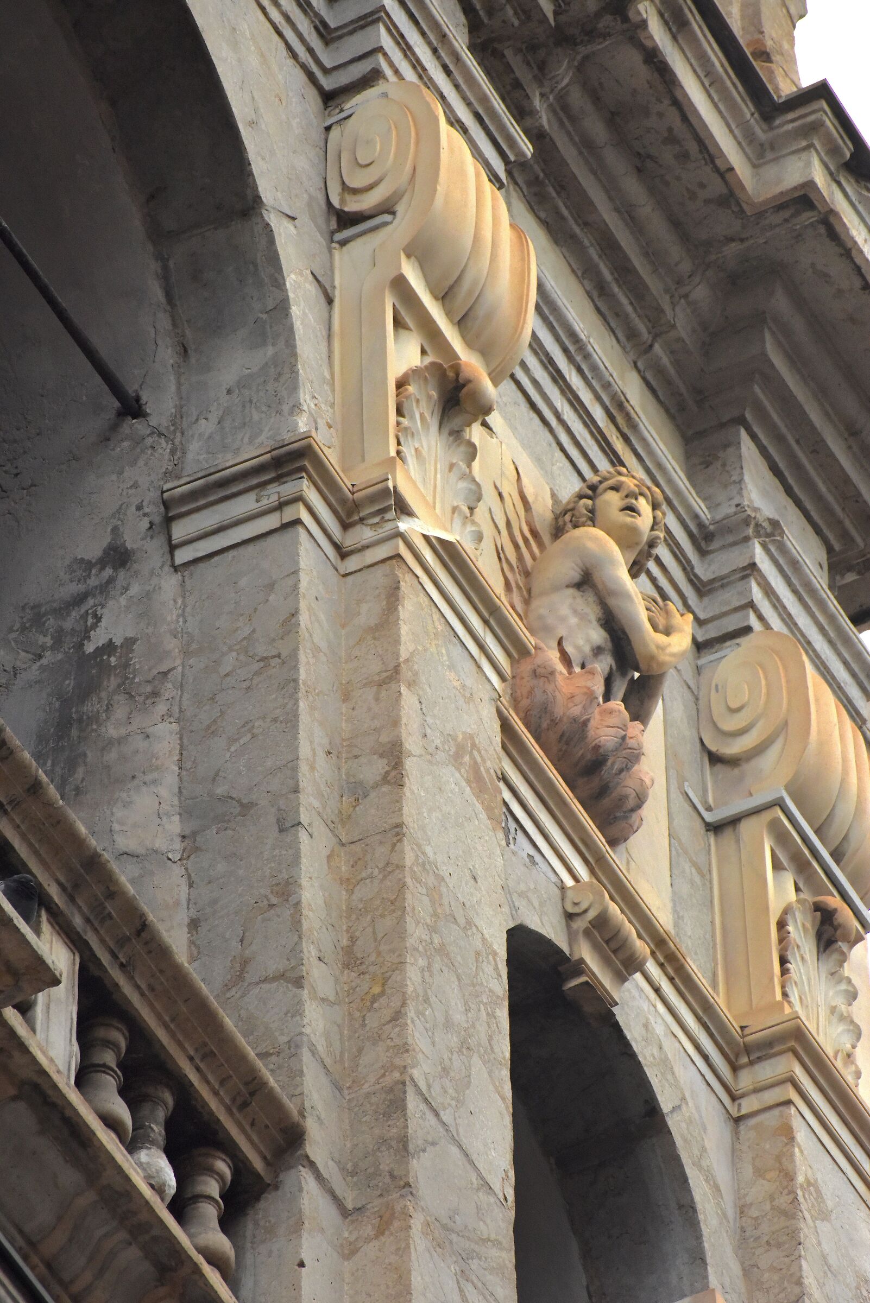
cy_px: 652
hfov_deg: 4.6
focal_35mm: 300
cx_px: 435
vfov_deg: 6.9
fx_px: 10865
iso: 3200
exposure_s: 1/640
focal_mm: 300
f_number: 13
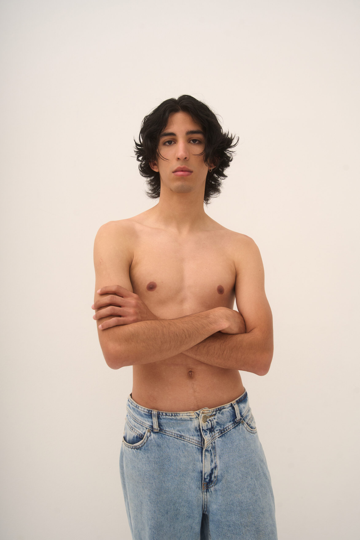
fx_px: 510
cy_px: 270
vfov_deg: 55.8
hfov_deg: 38.9
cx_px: 180
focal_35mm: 34
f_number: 7.1
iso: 400
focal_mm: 34
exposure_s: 1/200
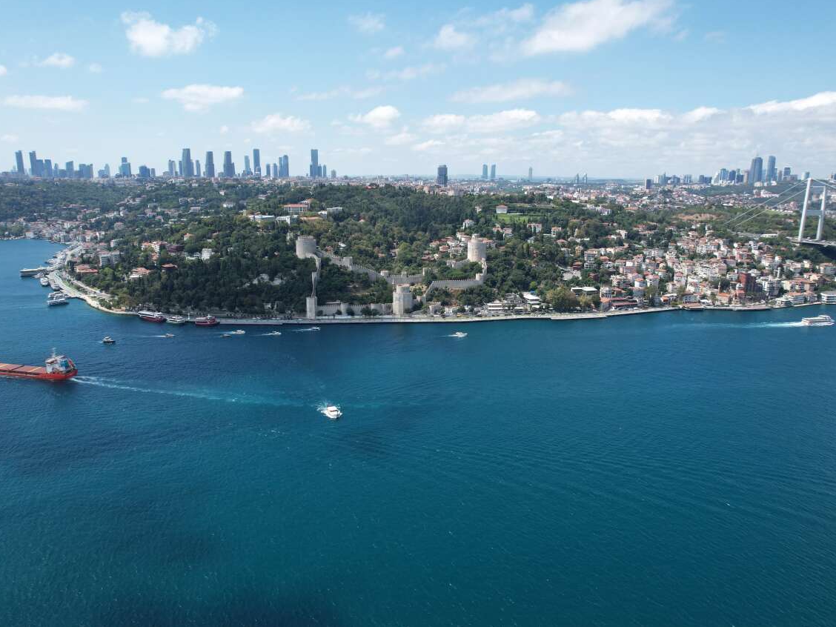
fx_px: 580
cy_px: 312
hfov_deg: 71.6
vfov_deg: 56.8
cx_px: 398
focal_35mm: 24
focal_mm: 8.38
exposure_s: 1/1500
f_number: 2.8
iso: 100
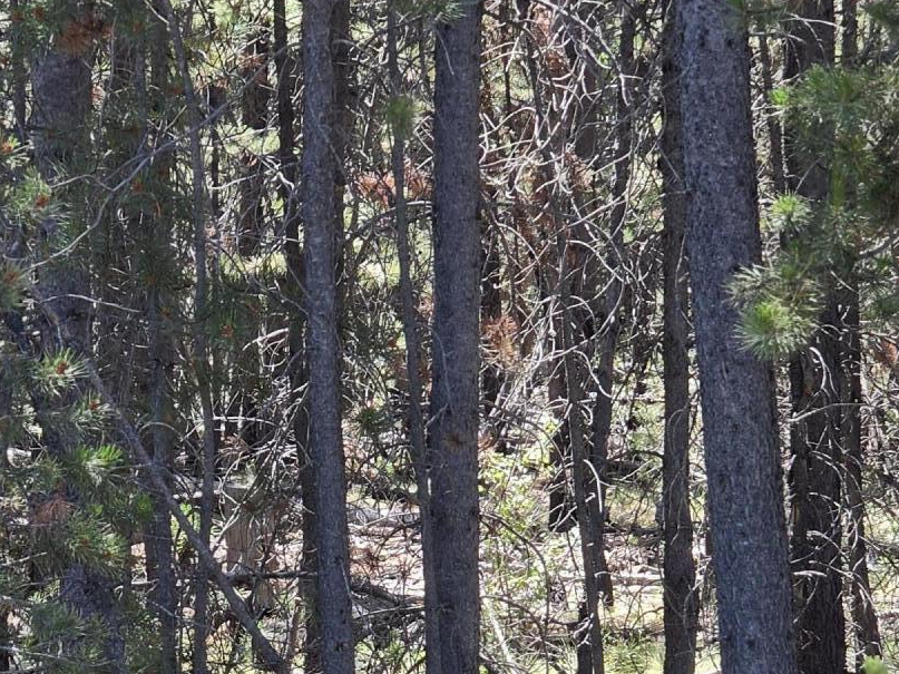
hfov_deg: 11.5
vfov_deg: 8.6
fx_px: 4440
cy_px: 769
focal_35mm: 171
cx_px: 254
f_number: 2.4
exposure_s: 1/120
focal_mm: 7
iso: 25
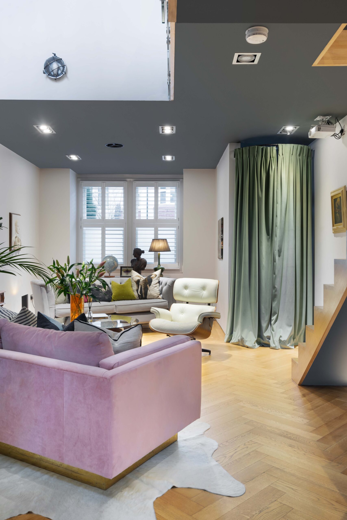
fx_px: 448
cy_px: 260
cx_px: 174
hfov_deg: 42.3
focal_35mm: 31
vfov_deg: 60.3
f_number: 11
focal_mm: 31
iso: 200
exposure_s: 4
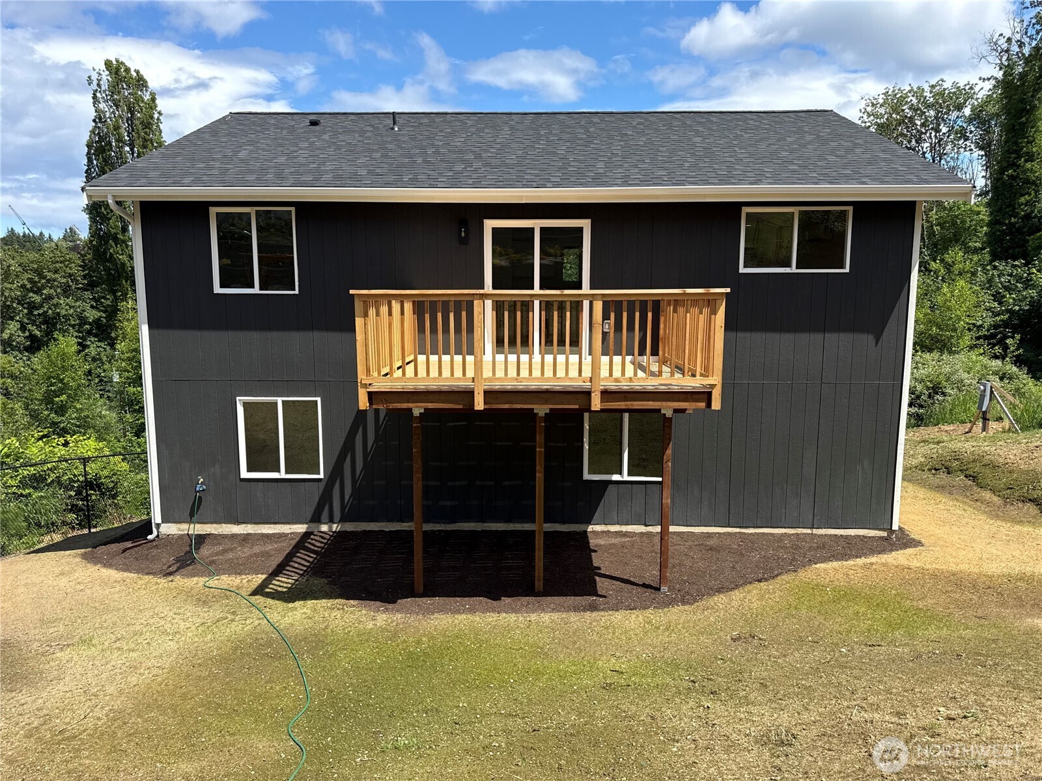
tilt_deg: -9.1
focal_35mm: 24
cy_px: 390
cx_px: 521
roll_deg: -0.1
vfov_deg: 56.8
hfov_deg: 71.6
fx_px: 722
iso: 80
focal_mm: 6.76
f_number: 1.78
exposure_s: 1/3584
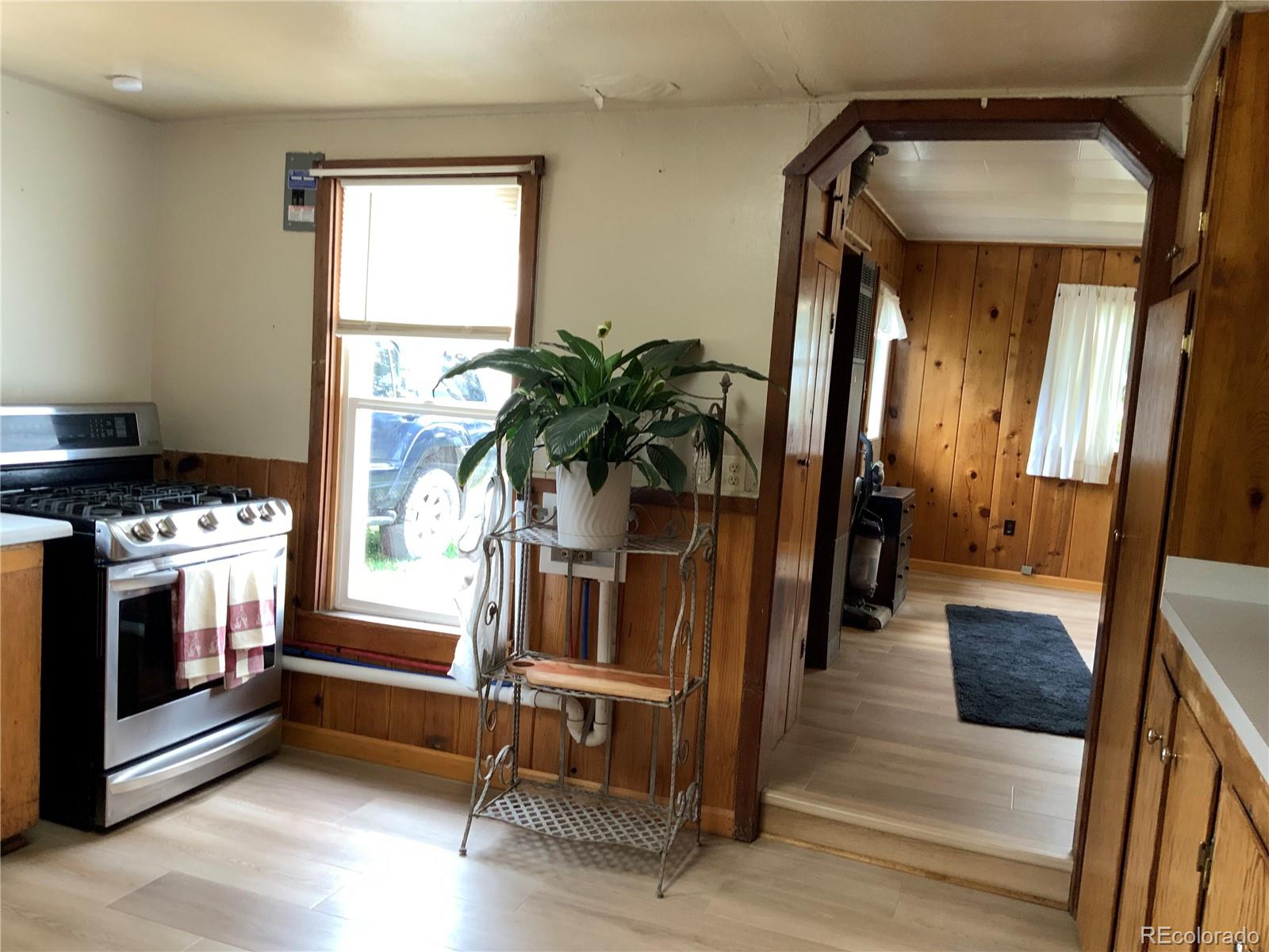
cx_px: 634
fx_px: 1063
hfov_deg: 61.7
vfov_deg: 48.2
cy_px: 476
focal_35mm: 29
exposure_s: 1/60
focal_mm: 3
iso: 100
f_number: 1.8
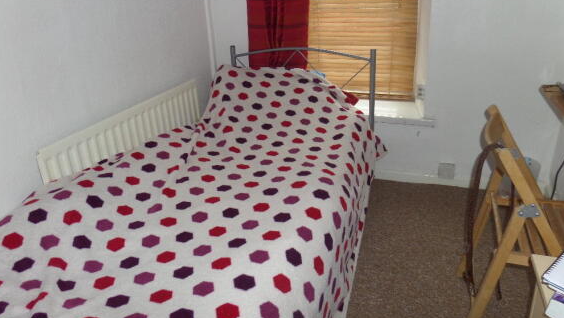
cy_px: 116
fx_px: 404
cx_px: 282
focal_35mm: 27
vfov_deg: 42.6
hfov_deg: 69.8
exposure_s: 1/30
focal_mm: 4
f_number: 3.2
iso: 100
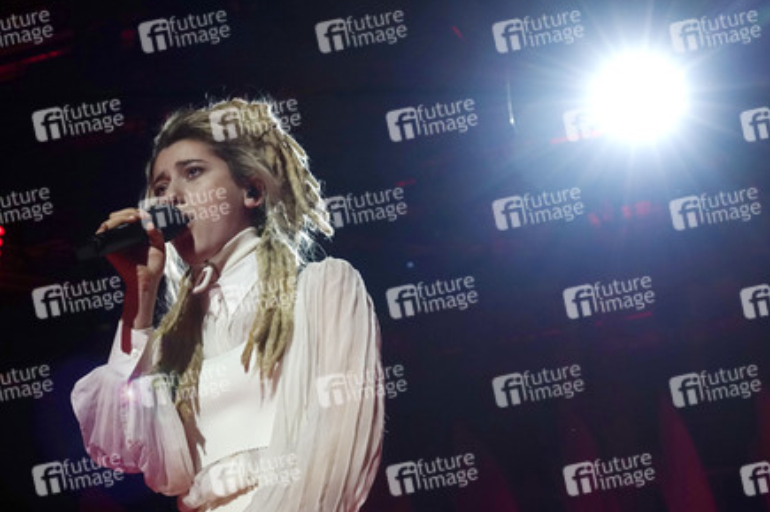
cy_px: 253
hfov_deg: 24.8
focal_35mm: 82
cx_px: 385
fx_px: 1752
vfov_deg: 16.6
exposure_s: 1/125
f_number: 3.2
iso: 640
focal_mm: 28.93
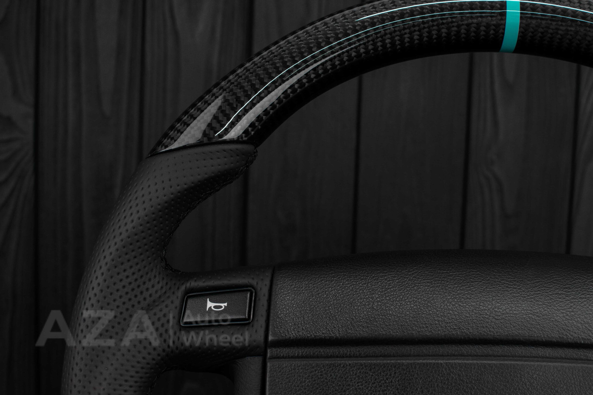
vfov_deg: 25.8
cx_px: 296
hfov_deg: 37.8
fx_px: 865
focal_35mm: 52
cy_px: 198
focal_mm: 35
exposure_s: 1/125
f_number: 6.3
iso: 500
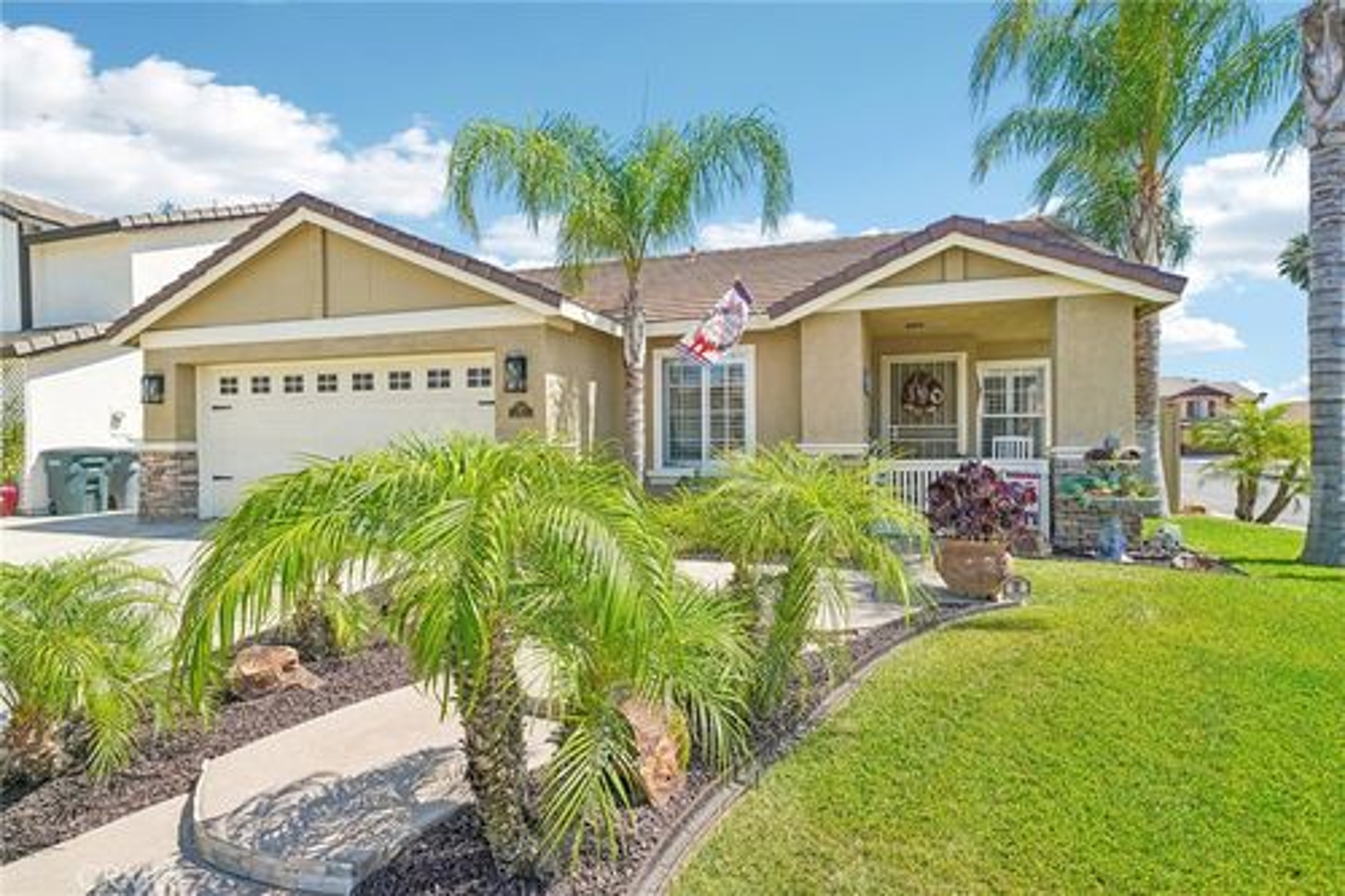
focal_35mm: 17
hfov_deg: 93.3
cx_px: 672
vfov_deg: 70.4
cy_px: 448
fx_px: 635
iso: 100
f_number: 8
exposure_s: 1/160
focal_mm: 17
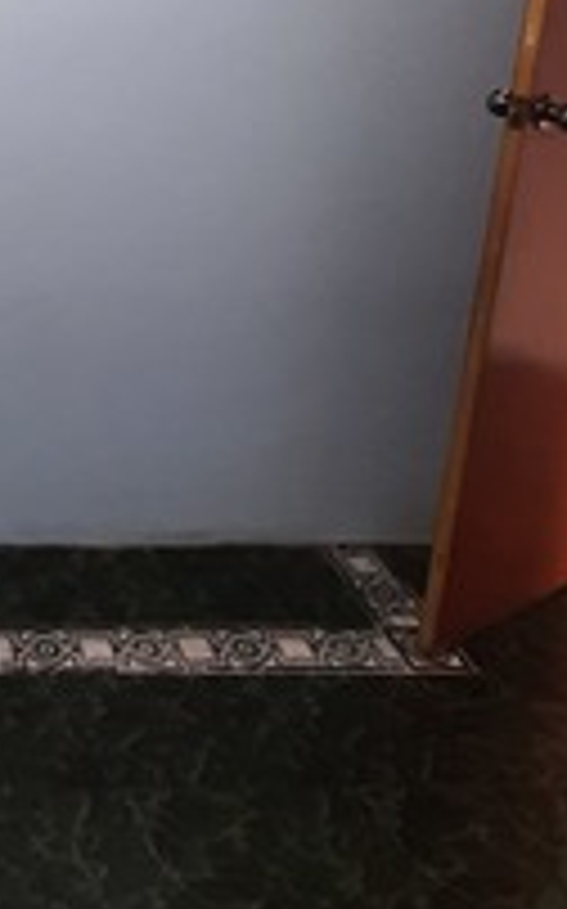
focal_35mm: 41
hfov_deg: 27.6
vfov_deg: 45.0
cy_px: 140
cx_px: -104
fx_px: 1015
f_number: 2.2
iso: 250
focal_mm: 1.42
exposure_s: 1/24
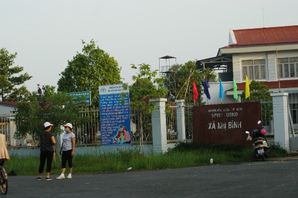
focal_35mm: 88
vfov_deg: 15.6
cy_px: 104
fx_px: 724
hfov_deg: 23.3
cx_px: 143
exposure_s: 1/250
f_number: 8
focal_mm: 55
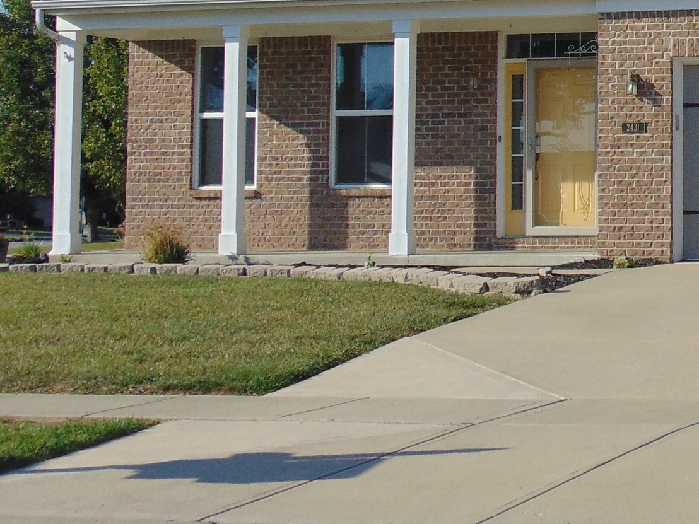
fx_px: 1959
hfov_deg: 19.2
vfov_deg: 15.1
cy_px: 56
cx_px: 822
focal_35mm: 97
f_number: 8.3
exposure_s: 1/250
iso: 80
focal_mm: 6.3
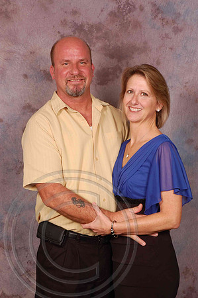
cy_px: 149
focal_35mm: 72
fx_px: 595
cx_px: 99
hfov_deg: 18.9
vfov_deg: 28.1
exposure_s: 1/125
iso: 200
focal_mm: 48
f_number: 10
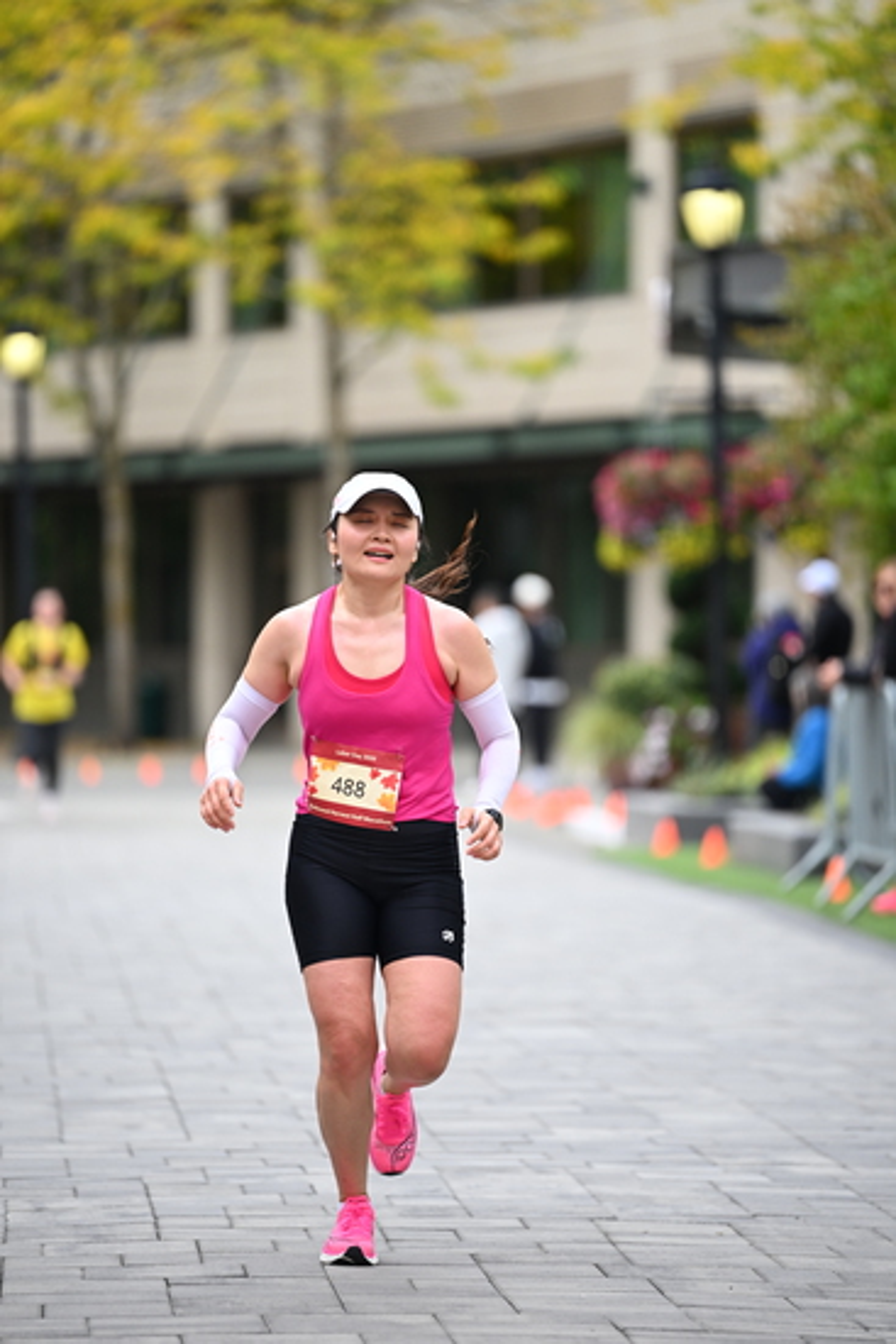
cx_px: 448
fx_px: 7275
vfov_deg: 10.5
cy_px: 672
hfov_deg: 7.0
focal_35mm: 195
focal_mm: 195
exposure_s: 1/2000
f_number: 2.8
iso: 640
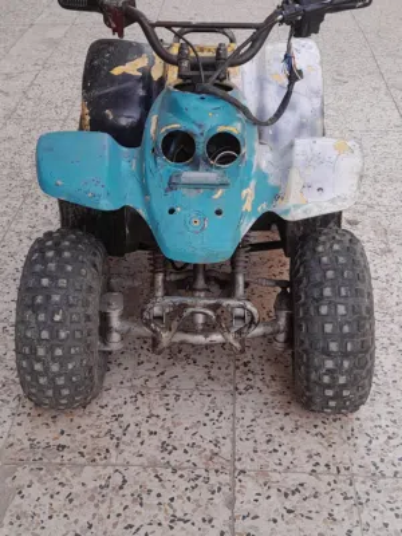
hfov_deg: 53.1
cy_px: 268
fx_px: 403
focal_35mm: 26
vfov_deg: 67.3
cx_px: 201
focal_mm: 3.98
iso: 40
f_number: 1.8
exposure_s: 1/100
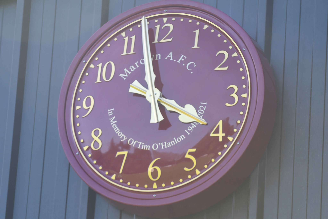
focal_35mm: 232
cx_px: 164
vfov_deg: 5.9
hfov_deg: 8.9
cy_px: 110
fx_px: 2118
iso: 800
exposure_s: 1/800
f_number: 9
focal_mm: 155
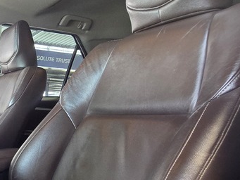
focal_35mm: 39
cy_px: 158
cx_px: -51
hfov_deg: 36.4
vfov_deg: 35.0
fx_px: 270
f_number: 2.2
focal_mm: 2.2
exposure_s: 1/50
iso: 400
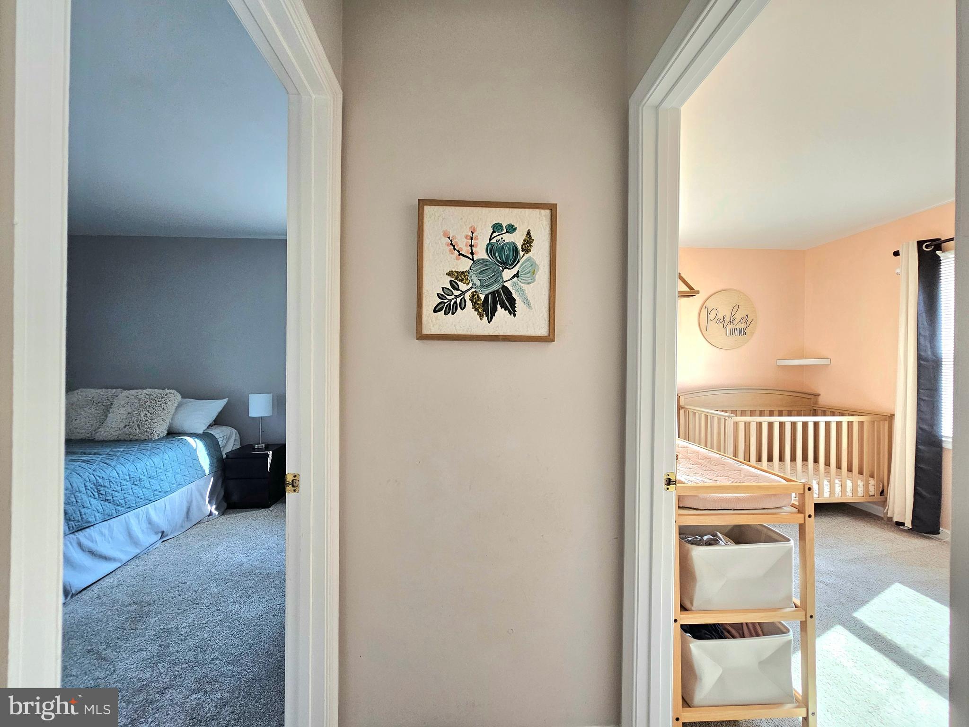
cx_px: 484
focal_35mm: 13
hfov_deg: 106.2
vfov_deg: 89.9
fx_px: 364
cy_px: 364
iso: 200
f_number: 2.2
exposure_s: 1/60.2
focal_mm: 2.2
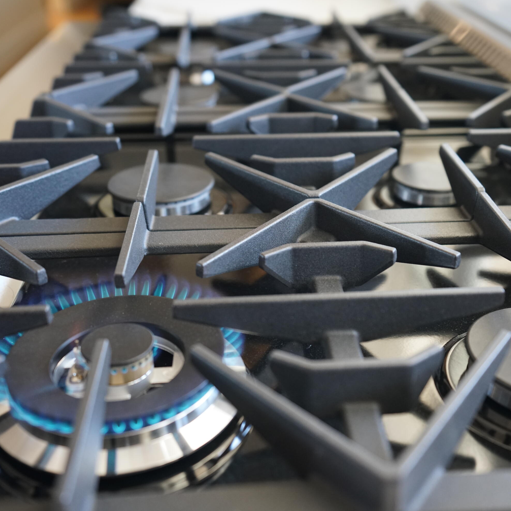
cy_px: 257
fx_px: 752
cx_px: 292
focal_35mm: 45
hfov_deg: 37.5
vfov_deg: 37.6
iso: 1600
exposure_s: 1/160
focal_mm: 35
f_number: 2.8
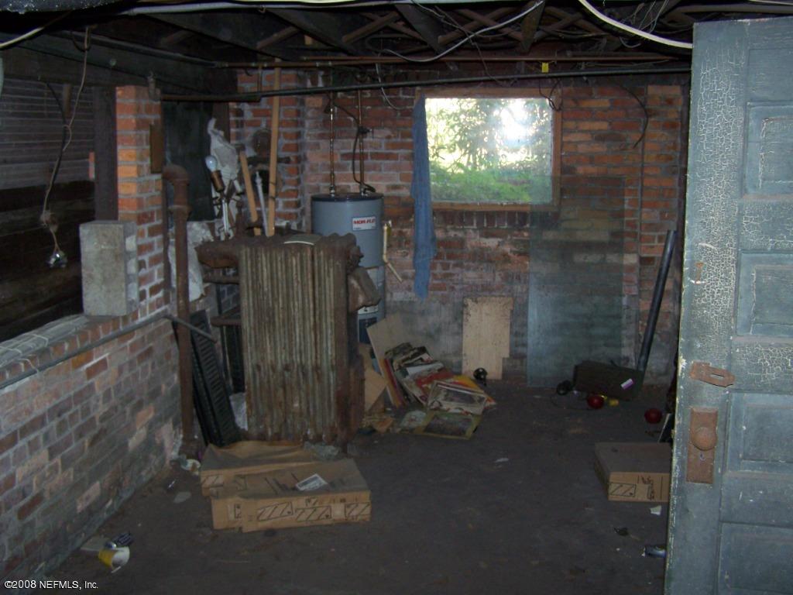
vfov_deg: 37.7
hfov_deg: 49.0
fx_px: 871
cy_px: 298
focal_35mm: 38
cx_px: 396
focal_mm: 6.3
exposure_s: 1/60
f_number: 2.8
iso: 160
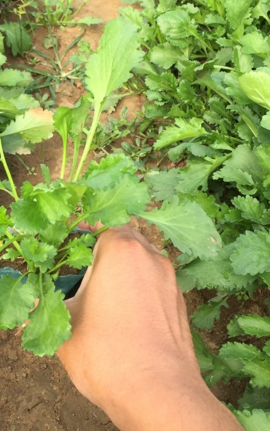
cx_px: 47
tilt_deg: -43.0
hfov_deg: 26.3
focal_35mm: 48
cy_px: 163
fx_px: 565
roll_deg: -0.2
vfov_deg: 41.5
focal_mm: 4.15
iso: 32
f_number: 2.2
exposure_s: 1/391
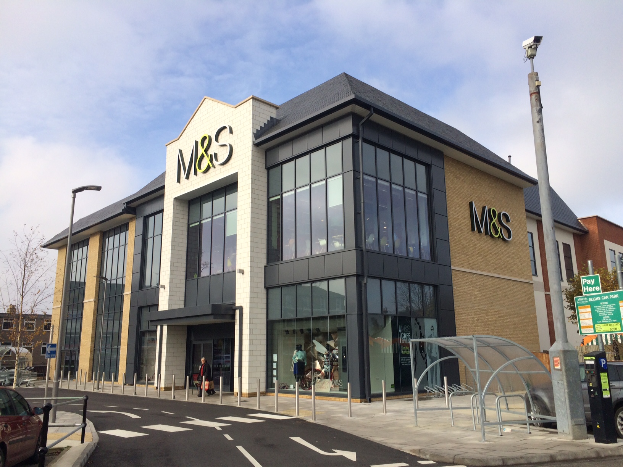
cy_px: 234
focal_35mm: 29
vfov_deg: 48.2
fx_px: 522
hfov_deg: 61.7
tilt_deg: +12.7
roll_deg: +0.9
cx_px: 312
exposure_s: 1/1520
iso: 32
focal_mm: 4.15
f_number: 2.2
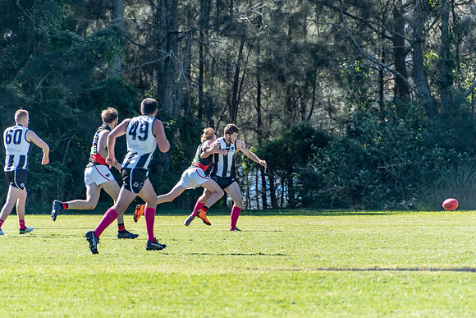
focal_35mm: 503
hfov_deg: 4.1
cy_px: 159
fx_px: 6653
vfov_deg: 2.7
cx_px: 238
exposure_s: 1/2000
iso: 800
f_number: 6.3
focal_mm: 330
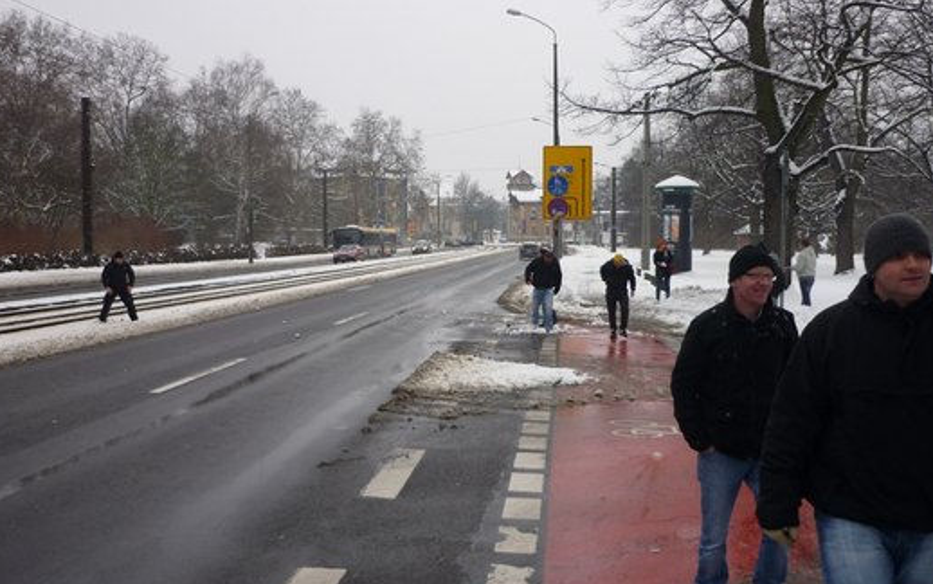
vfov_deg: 35.4
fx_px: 916
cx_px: 460
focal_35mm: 36
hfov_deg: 54.0
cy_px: 299
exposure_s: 1/200
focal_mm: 5.5
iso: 80
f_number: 2.8
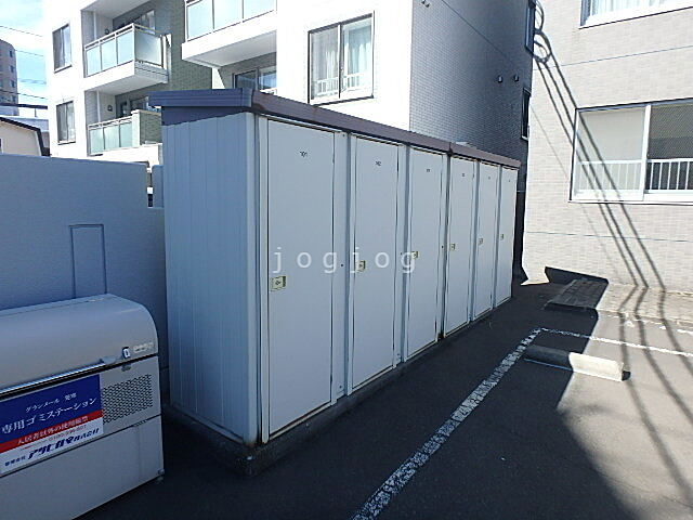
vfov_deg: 63.4
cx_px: 346
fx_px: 420
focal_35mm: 21
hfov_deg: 79.0
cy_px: 260
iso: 125
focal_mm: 3.7
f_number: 3.5
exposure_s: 1/500
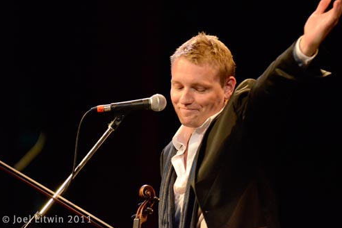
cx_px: 171
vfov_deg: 4.5
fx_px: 2888
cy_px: 114
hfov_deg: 6.8
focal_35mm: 304
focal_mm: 200
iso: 6400
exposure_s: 1/400
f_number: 2.8
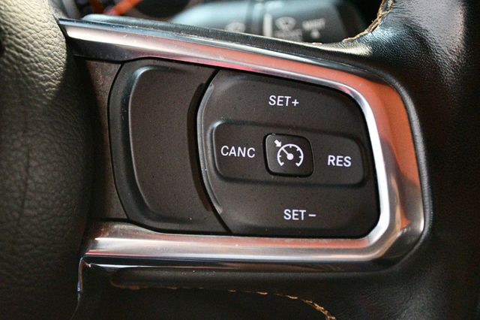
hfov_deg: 33.4
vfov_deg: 22.6
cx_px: 240
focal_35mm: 60
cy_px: 160
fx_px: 800
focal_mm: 40
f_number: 5.3
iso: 12800
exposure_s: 1/50
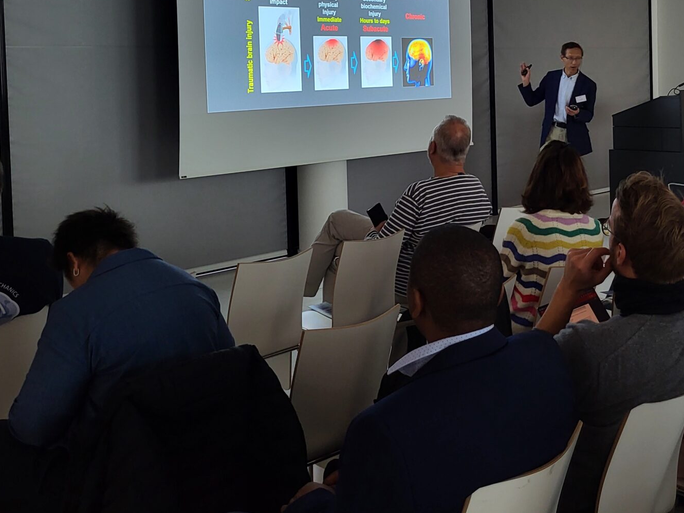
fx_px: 988
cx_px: 539
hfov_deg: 37.0
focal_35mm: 50
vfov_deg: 28.5
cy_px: 108
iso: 80
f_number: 1.8
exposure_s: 1/41.1
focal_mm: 5.4
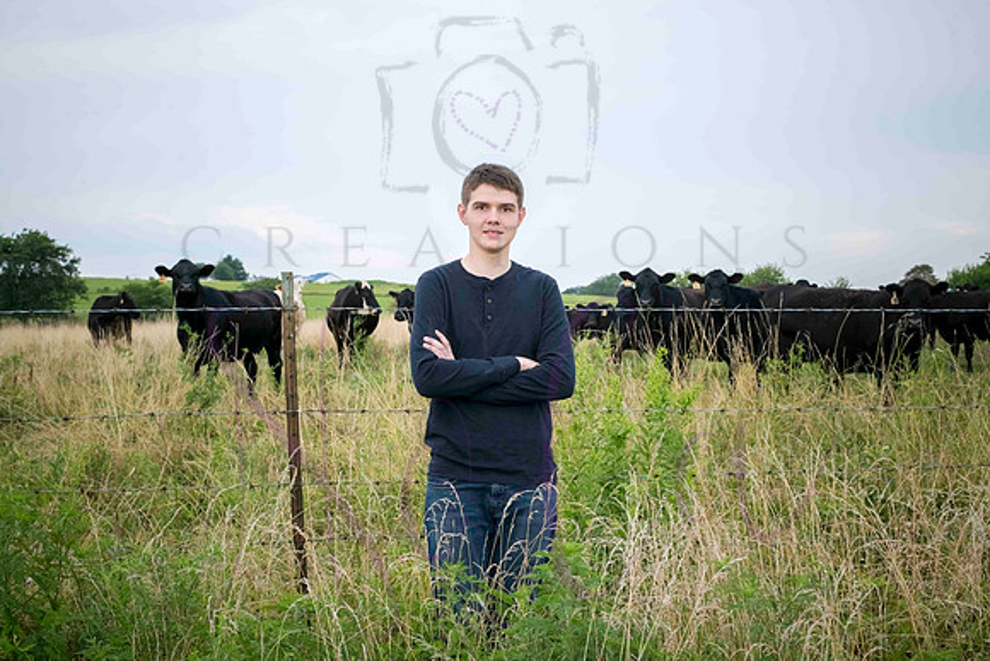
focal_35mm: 50
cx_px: 495
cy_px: 330
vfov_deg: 27.0
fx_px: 1375
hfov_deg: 39.6
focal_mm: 50
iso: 640
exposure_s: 1/320
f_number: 10
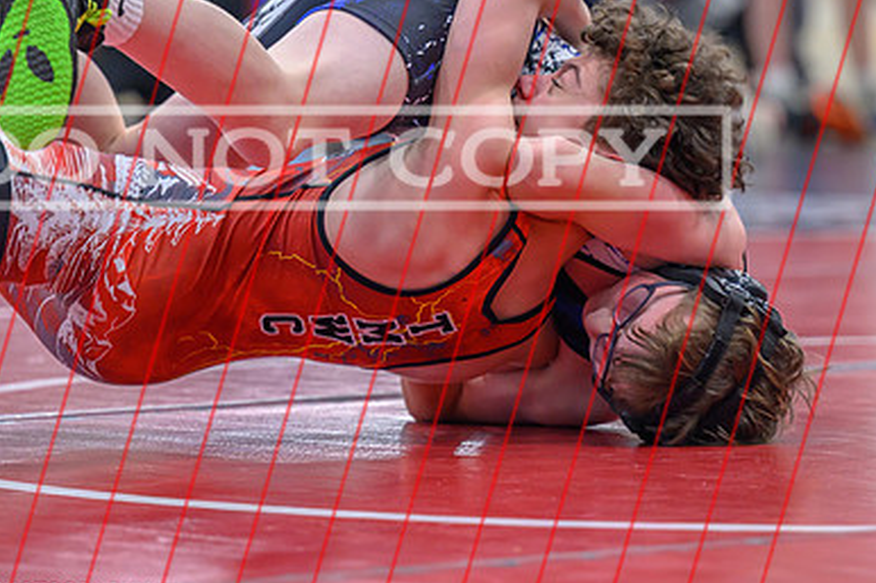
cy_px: 240
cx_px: 475
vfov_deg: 5.0
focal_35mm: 276
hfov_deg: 7.5
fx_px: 6713
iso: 1800
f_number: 2.8
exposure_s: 1/640
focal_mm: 145
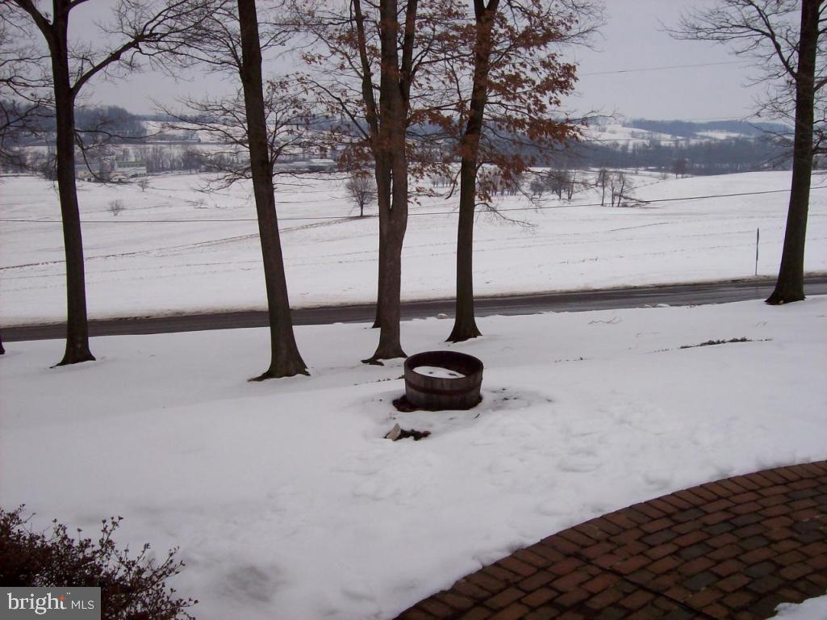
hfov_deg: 51.4
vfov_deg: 39.6
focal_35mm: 36
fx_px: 860
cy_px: 310
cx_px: 414
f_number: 4.8
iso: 80
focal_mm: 6
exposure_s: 1/1401
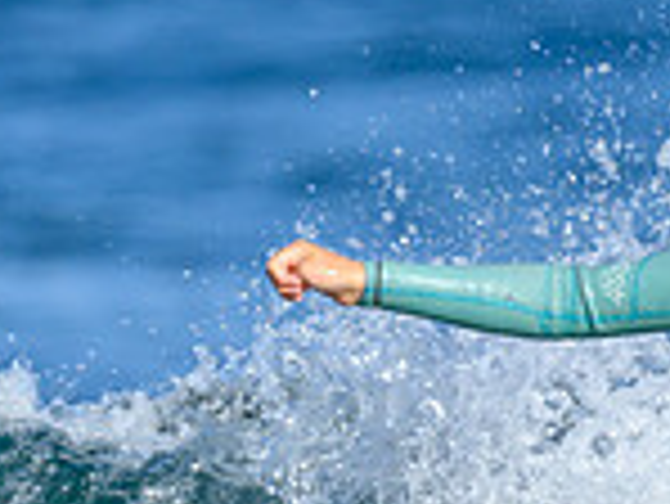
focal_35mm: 3689
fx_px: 71459
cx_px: 411
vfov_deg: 0.4
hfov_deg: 0.5
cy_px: 457
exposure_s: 1/2000
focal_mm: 800
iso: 400
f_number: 6.3
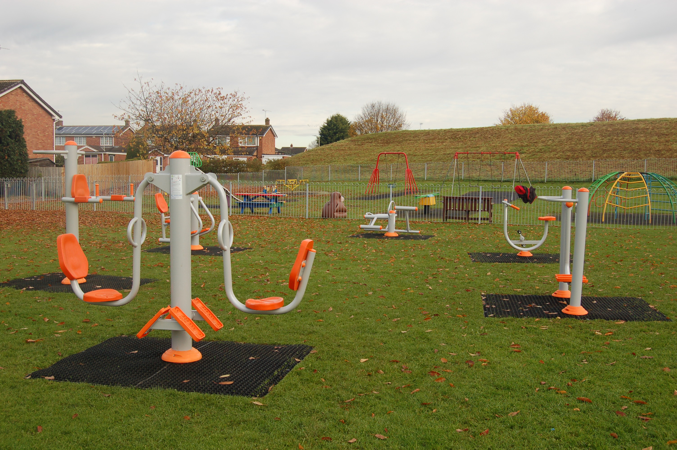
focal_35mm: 36
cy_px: 225
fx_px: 676
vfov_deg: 36.8
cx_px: 338
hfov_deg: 53.2
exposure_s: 1/200
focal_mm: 24
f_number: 7.1
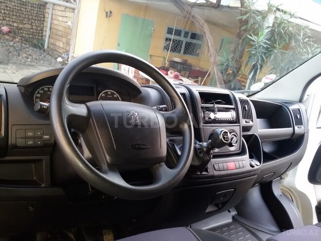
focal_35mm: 31
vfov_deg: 45.4
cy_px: 120
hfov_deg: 58.4
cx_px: 160
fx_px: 287
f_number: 2.4
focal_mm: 2.93
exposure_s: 1/25
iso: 125
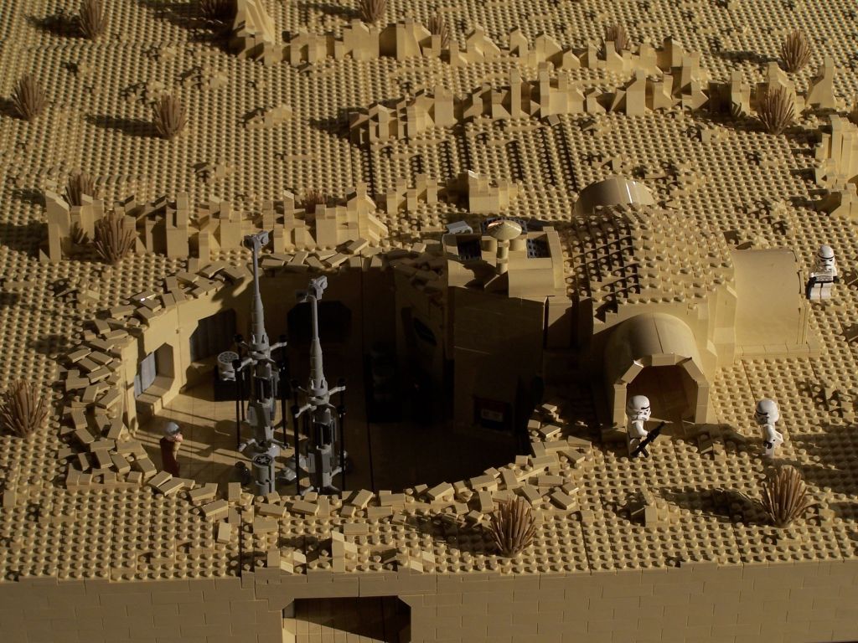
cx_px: 429
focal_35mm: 82
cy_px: 322
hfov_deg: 23.8
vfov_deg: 18.0
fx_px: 2032
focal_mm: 13.7
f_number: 3.2
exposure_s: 1/2
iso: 80
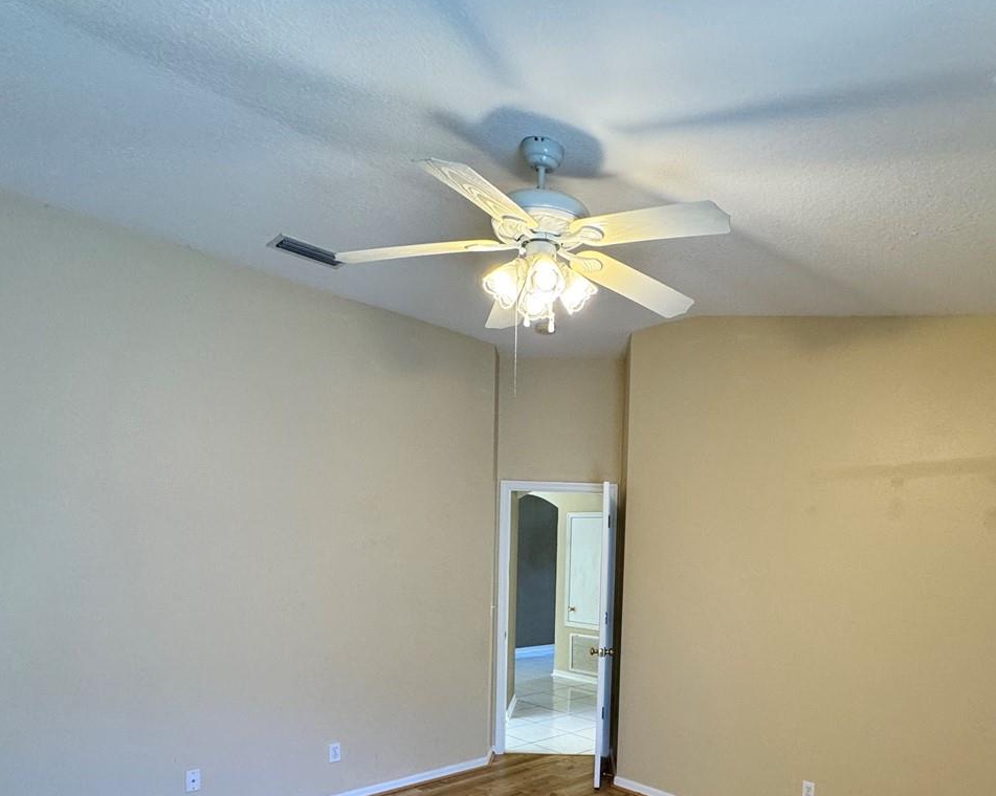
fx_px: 678
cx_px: 600
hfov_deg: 71.8
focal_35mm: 23
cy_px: 603
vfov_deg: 57.5
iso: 200
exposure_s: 1/60
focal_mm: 2.22
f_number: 2.2
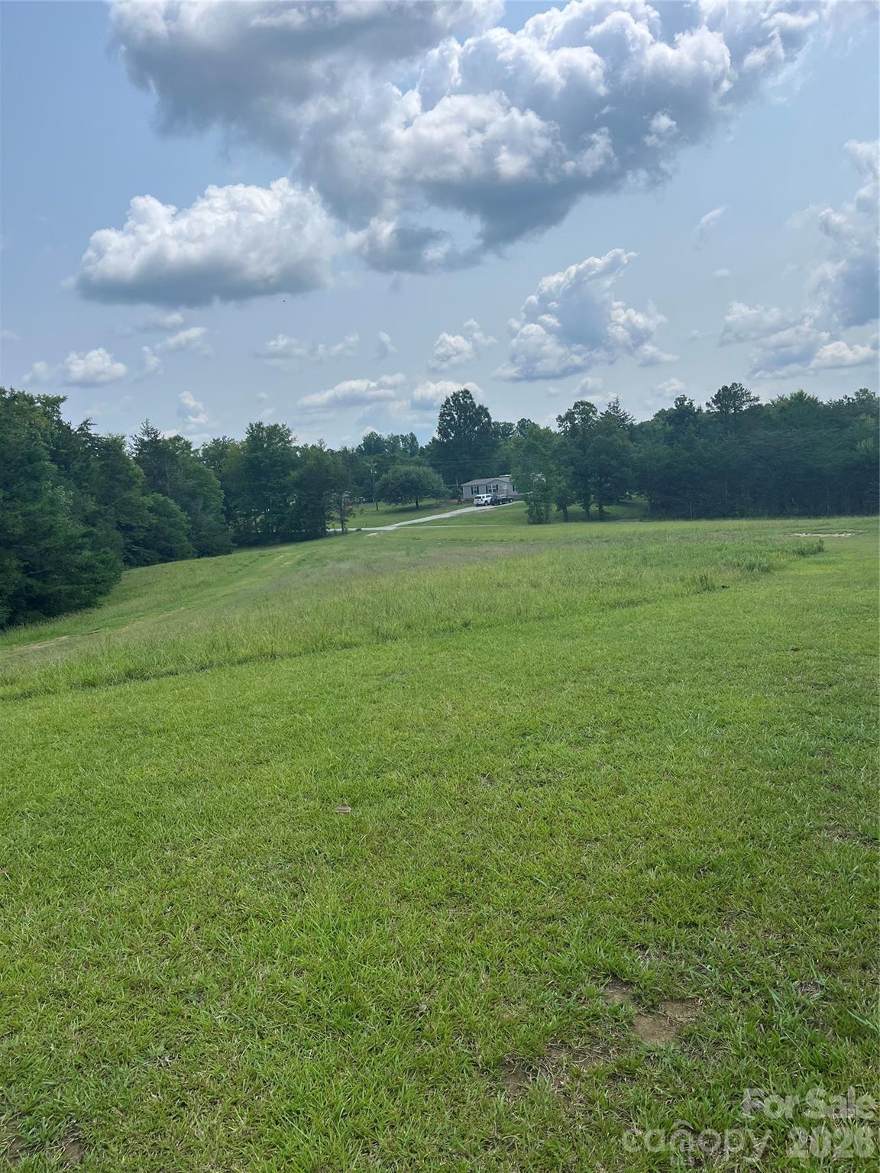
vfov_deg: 67.3
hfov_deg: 53.1
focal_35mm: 26
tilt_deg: -10.0
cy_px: 586
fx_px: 881
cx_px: 440
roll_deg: +7.1
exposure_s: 1/5556
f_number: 1.6
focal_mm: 5.1
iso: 50
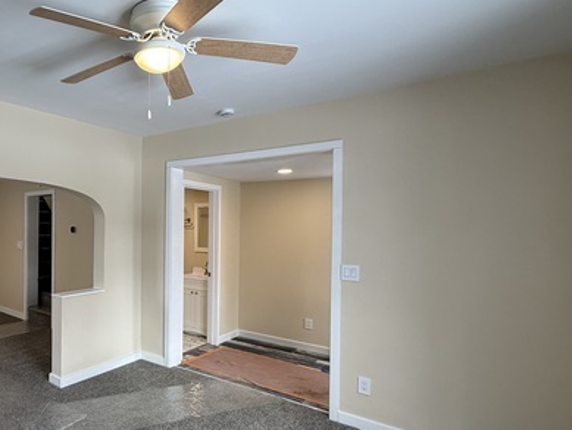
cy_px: 231
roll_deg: -0.5
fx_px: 397
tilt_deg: +0.4
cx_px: 115
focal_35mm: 24
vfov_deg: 56.8
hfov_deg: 65.2
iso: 100
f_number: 2.2
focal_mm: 2.22
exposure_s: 1/99
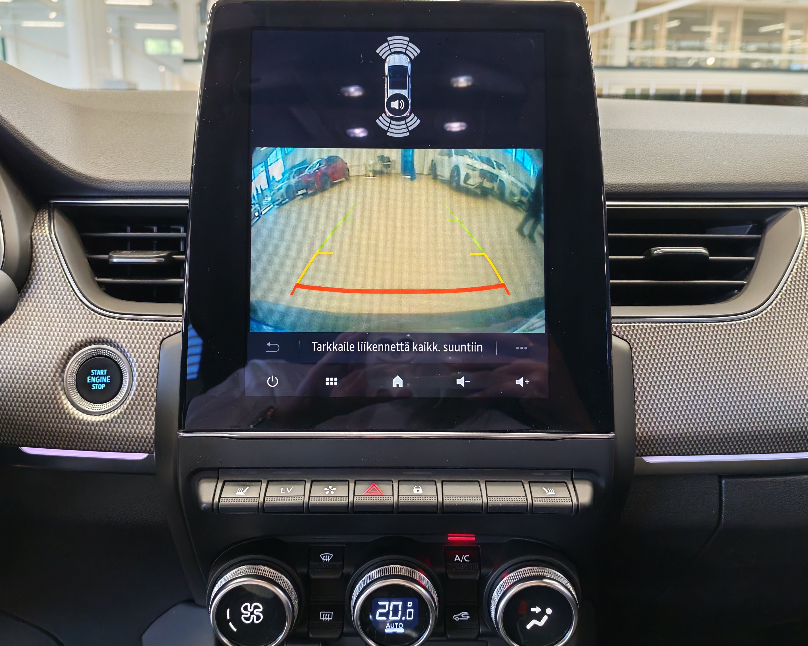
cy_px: 324
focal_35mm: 33
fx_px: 789
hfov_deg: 54.2
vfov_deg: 44.5
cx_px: 389
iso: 1000
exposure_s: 1/100
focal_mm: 6.12
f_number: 1.9
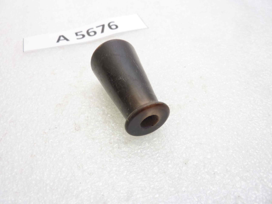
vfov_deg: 54.9
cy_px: 102
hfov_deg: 69.4
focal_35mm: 25
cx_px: 136
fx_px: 196
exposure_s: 1/13
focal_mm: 4.1
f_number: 3.3
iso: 80
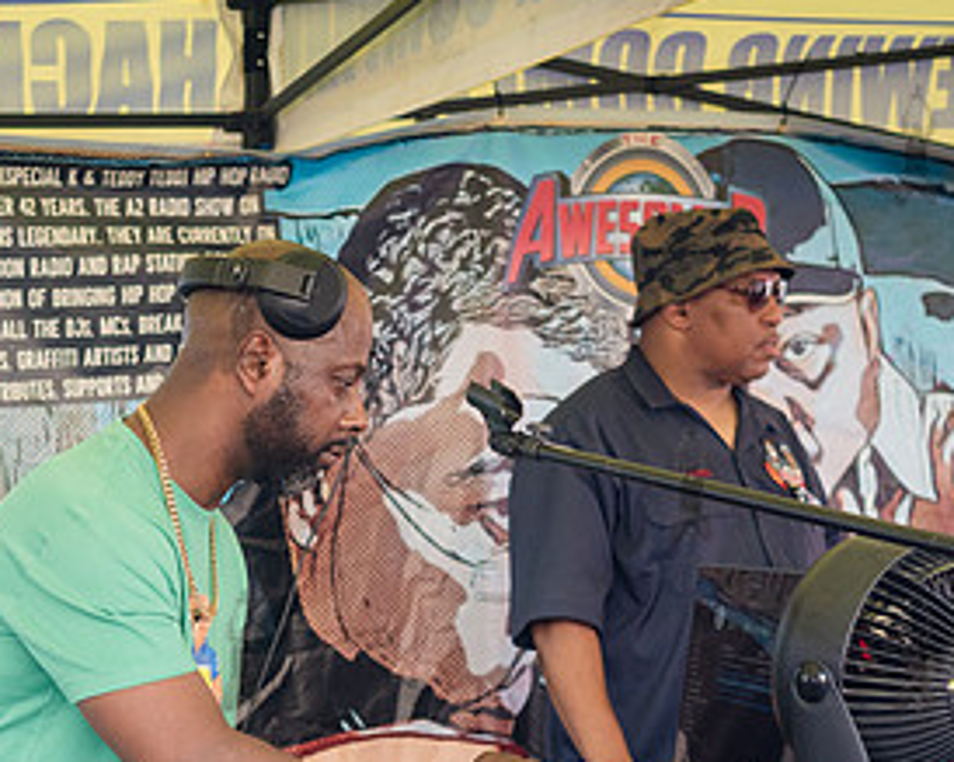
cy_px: 653
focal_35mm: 77
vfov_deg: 19.6
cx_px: 179
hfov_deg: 24.3
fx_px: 2173
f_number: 3.5
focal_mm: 35
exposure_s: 1/800
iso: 1250
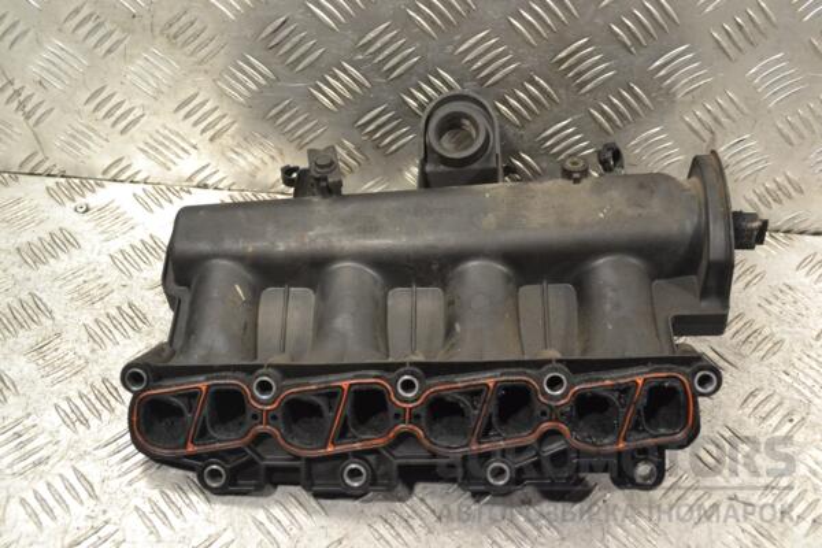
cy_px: 274
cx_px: 411
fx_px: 890
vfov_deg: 34.2
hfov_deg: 49.6
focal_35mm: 39
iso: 3200
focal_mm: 26
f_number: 7.1
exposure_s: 1/200
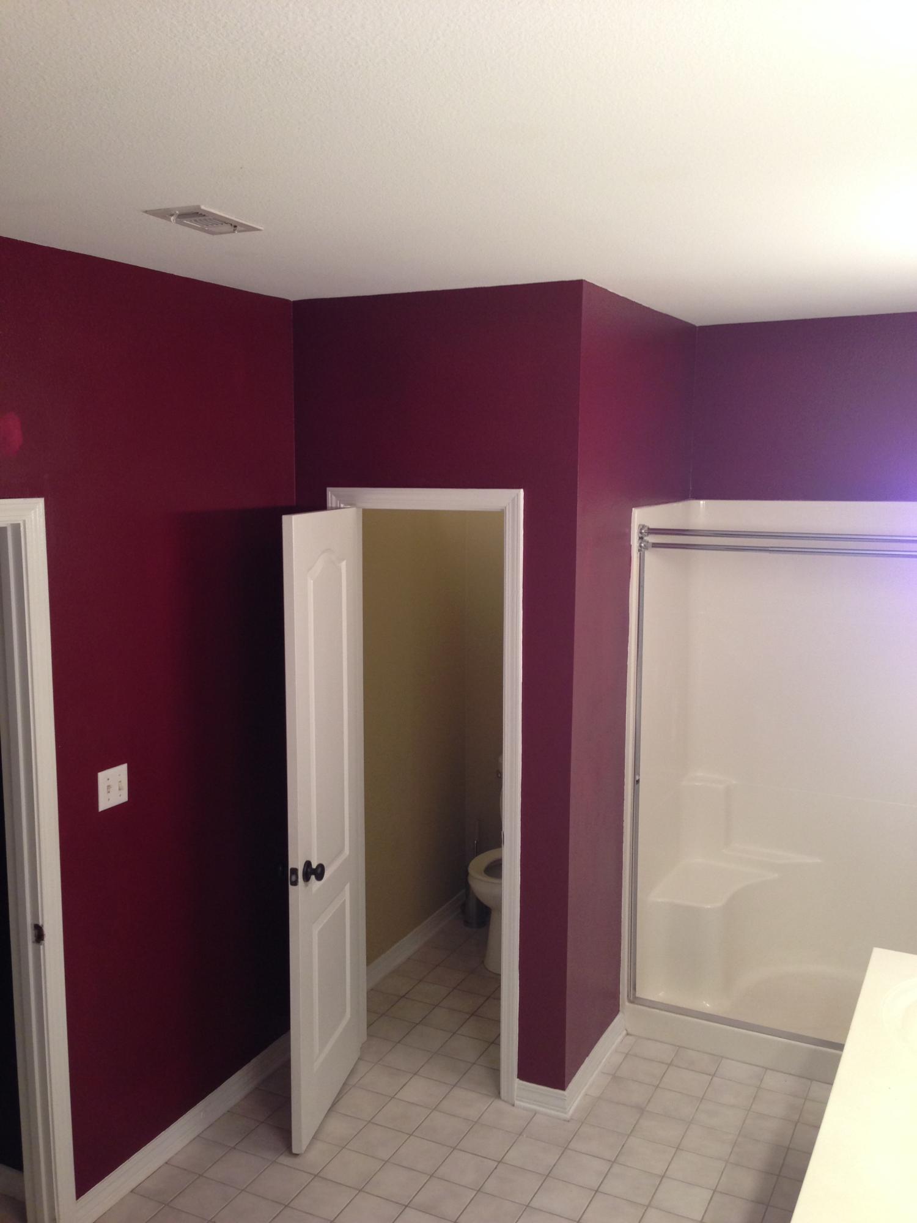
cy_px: 612
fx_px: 1166
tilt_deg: -5.5
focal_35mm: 33
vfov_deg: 55.4
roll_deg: -0.3
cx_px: 458
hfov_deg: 42.9
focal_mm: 4.12
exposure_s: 1/20
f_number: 2.4
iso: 80
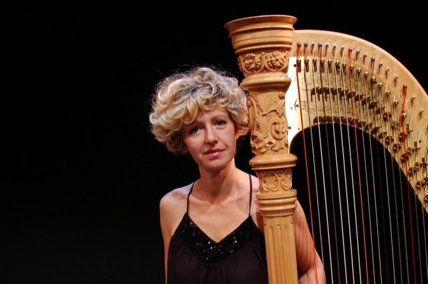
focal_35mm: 52
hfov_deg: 37.9
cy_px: 142
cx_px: 214
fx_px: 623
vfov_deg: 25.7
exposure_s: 1/40
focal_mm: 35
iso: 400
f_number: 4
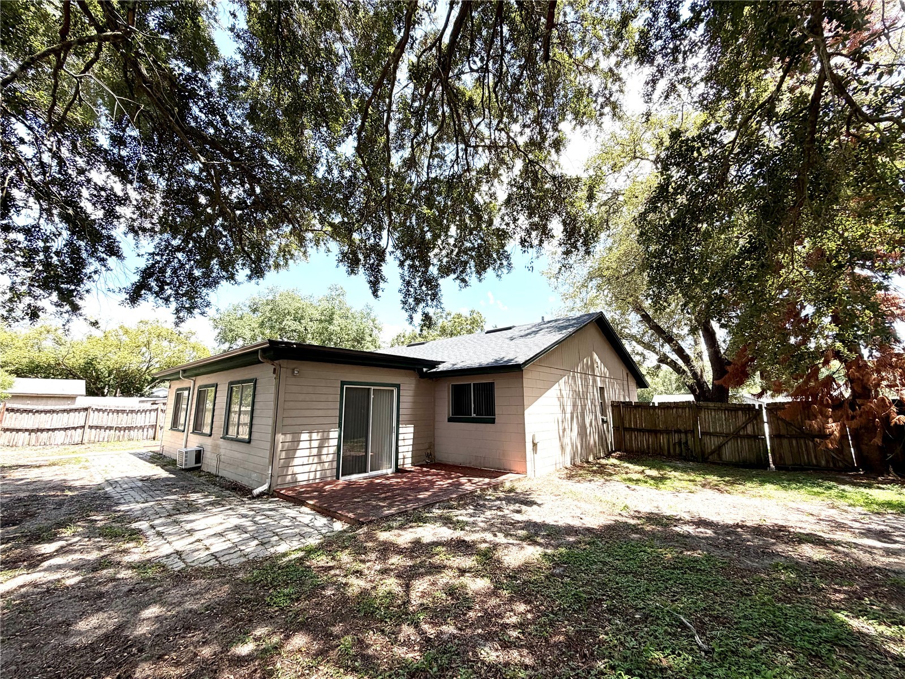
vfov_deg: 85.7
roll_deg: +0.3
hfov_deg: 102.1
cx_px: 452
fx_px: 366
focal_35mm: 14
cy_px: 340
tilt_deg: +11.3
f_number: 2.2
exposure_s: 1/502
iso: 50
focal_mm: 2.22
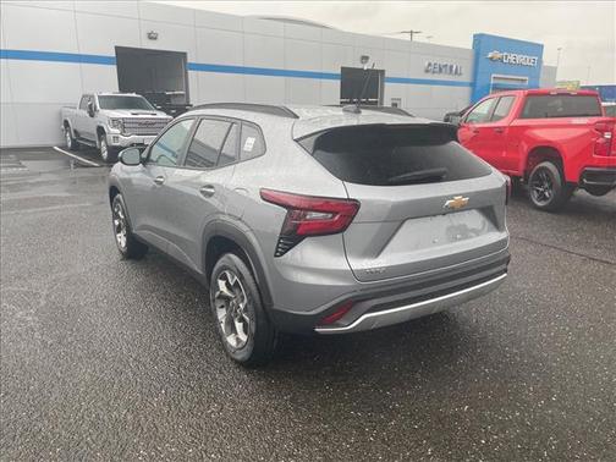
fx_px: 463
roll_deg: -0.9
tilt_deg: -14.3
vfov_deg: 53.1
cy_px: 231
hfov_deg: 67.3
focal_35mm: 26
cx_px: 308
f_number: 1.6
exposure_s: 1/211
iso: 32
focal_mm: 4.2
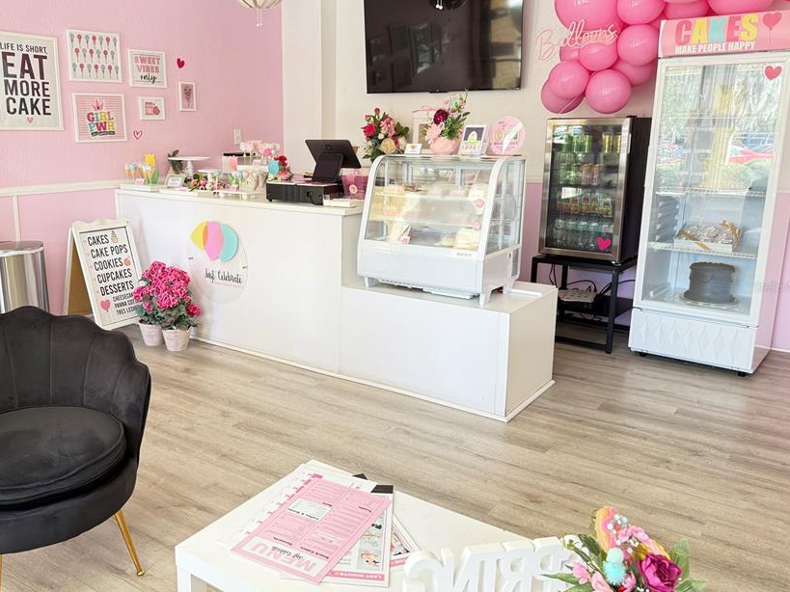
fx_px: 685
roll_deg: +0.5
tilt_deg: -13.1
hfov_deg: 59.5
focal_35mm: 30
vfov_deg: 46.8
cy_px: 286
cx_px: 318
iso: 160
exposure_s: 1/121
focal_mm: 6.76
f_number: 1.78
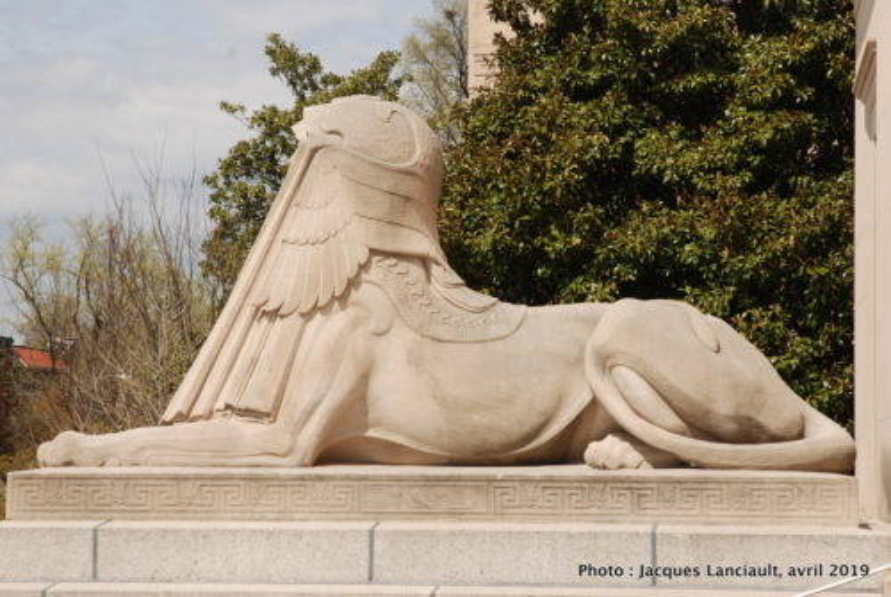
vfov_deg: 15.2
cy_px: 298
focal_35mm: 90
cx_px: 446
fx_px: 2231
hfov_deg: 22.6
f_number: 11
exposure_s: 1/160
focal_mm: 60
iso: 100
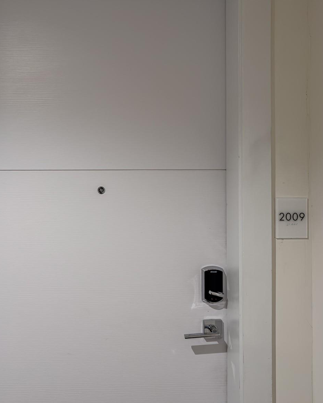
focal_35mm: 32
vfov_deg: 55.7
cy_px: 206
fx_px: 382
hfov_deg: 45.4
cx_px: 123
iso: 125
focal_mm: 6.86
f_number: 1.8
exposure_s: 1/60
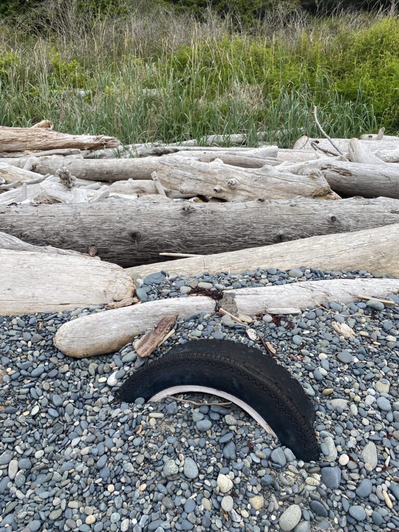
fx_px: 400
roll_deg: -0.1
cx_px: 200
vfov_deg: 67.3
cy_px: 266
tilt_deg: -14.7
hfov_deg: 53.1
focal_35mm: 26
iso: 32
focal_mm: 4.25
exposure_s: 1/1727
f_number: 1.8
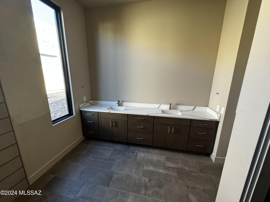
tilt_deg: -13.4
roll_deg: -0.5
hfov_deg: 102.1
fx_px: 109
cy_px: 101
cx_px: 135
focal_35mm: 14
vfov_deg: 85.7
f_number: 2.2
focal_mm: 2.22
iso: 320
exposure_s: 1/99
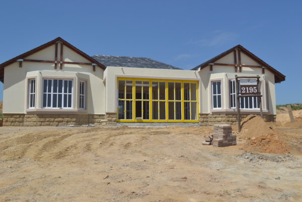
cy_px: 101
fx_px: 302
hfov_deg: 53.1
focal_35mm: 36
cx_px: 151
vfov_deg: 36.9
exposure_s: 1/250
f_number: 8
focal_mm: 24
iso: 100
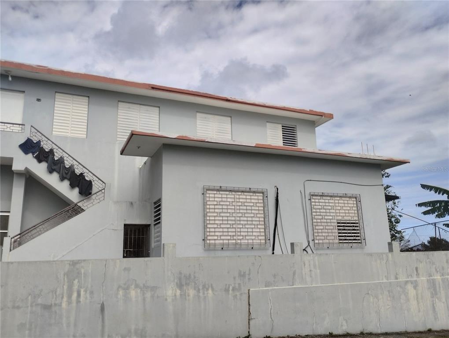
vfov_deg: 49.9
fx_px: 364
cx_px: 224
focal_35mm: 28
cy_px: 169
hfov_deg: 63.4
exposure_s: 1/912
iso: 100
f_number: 1.8
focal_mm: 4.27
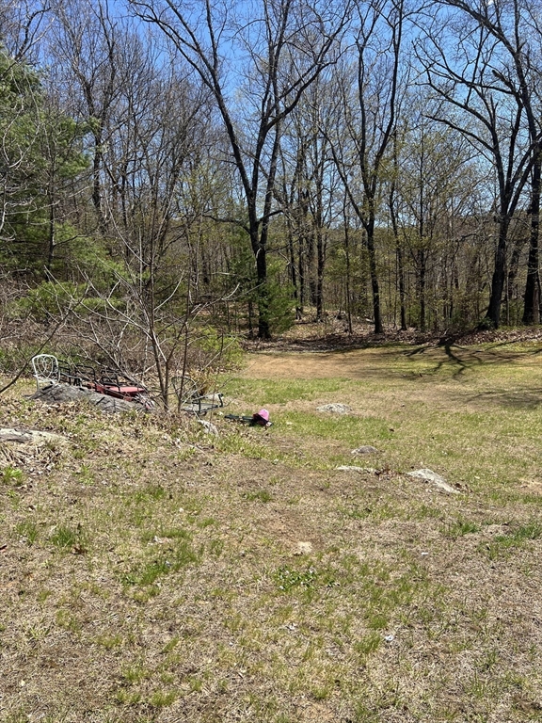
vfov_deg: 67.3
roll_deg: +3.2
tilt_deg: -2.0
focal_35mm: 26
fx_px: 543
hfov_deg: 53.1
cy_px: 362
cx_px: 271
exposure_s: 1/2632
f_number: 1.5
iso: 50
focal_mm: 5.7
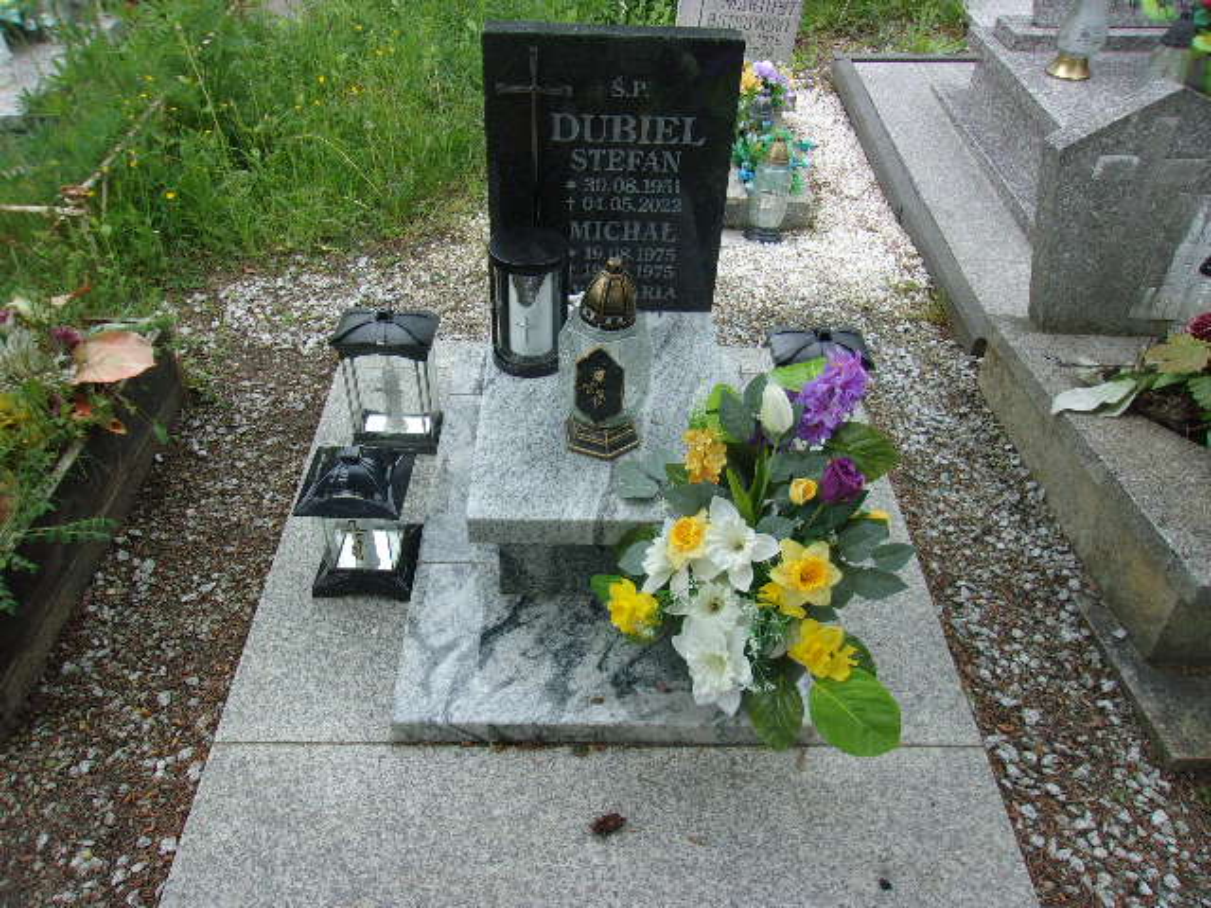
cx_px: 606
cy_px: 454
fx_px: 945
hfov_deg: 65.3
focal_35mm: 27
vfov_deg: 51.4
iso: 80
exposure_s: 1/320
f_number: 3
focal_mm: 4.9
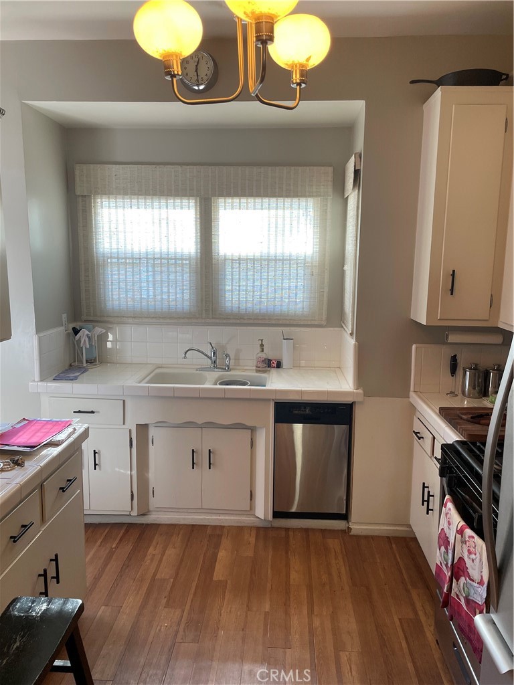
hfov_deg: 53.1
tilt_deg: -9.0
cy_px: 342
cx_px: 257
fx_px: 515
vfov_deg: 67.3
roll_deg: -0.2
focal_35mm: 26
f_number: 1.6
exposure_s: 1/120
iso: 125
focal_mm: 4.2
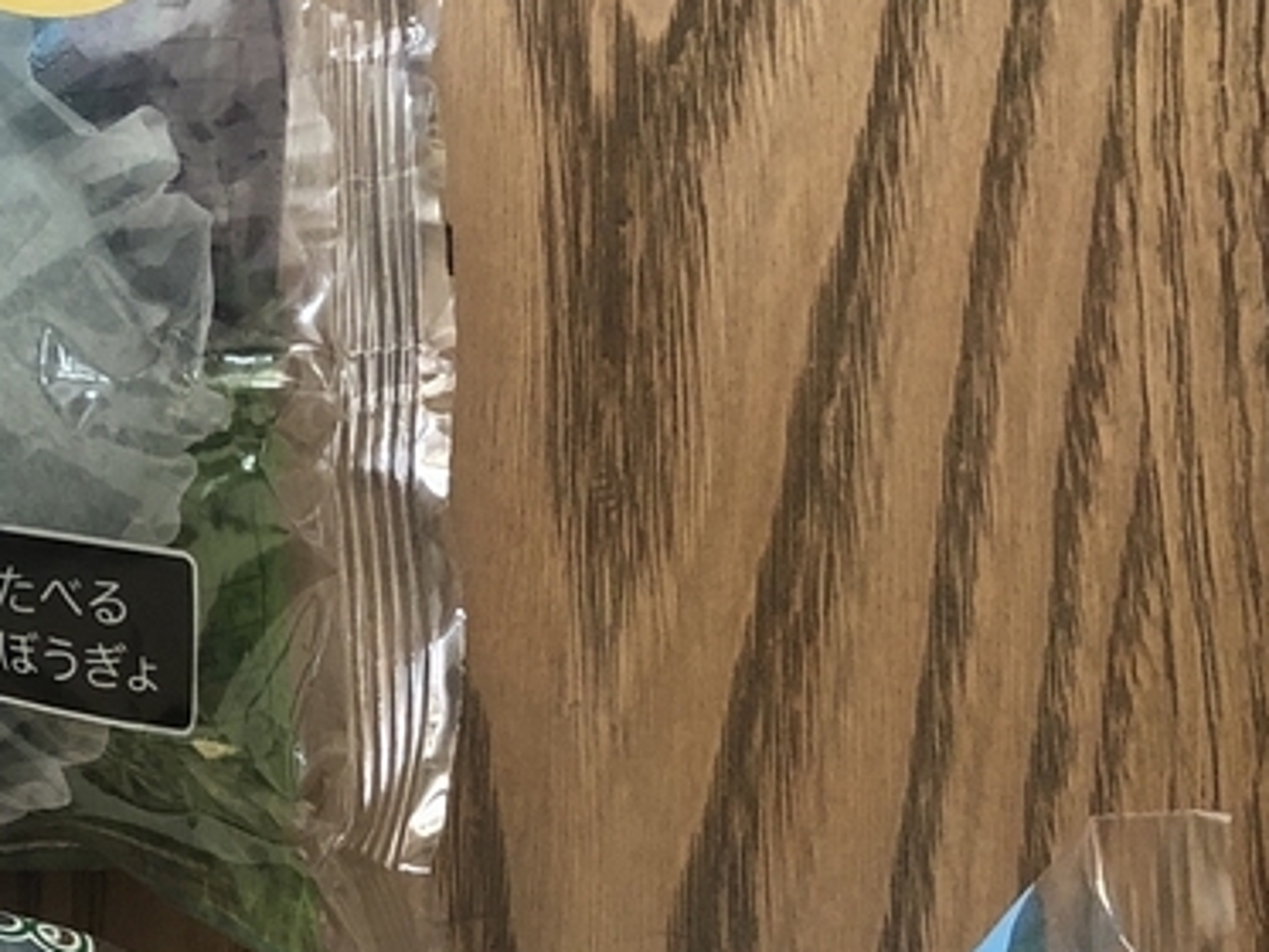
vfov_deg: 16.1
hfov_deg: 19.6
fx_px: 3300
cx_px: -493
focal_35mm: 90
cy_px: 949
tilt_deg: -79.1
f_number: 1.8
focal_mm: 3.99
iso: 80
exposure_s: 1/15
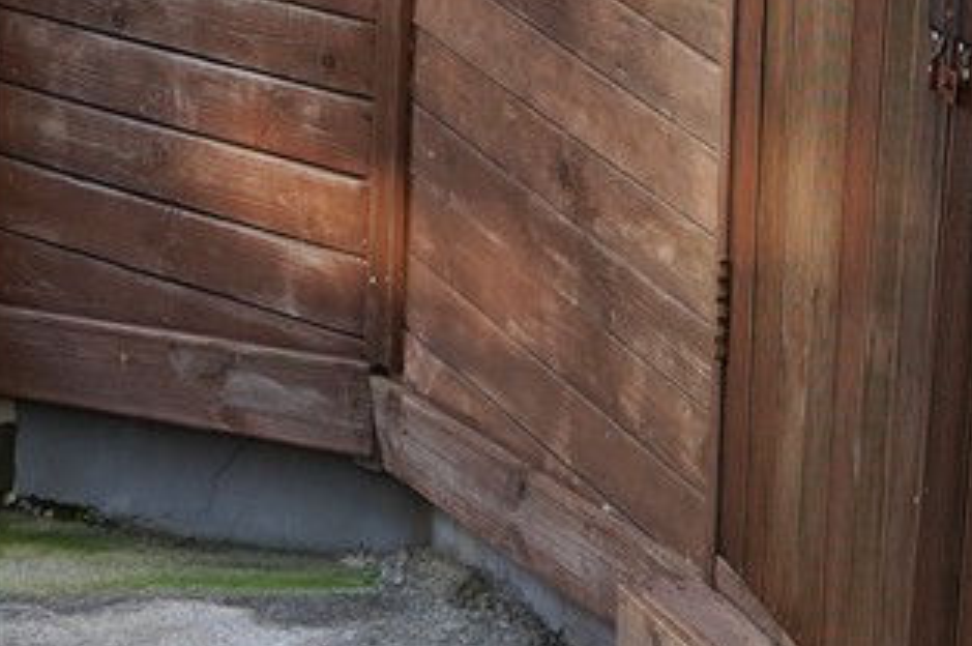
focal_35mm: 224
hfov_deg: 8.9
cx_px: -612
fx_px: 6042
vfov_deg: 5.9
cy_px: -820
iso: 400
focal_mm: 35
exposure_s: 1/125
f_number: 5.6
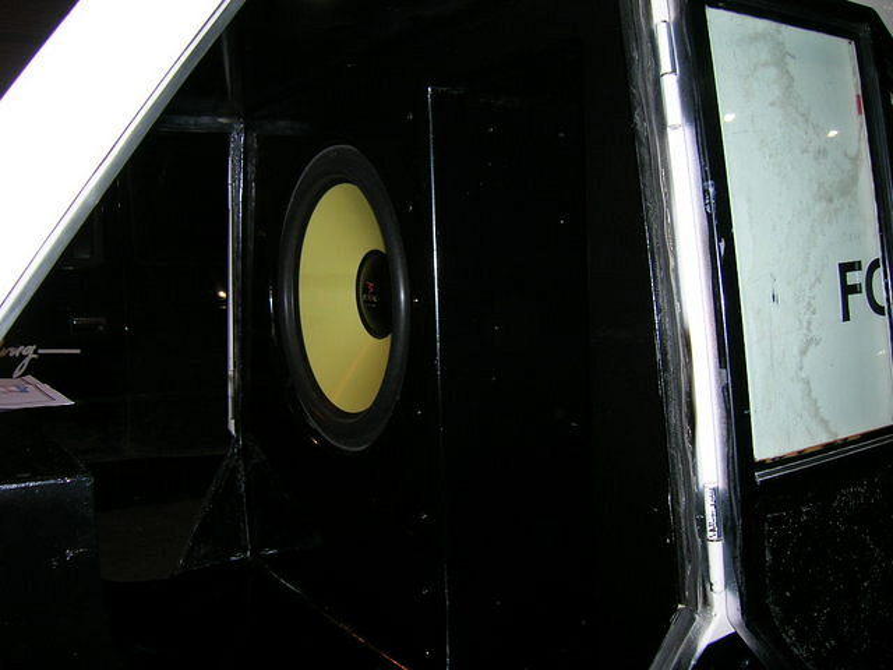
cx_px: 446
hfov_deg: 54.0
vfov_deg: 41.8
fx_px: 877
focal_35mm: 34
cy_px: 335
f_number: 2.9
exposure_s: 1/60.1
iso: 50
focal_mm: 5.7
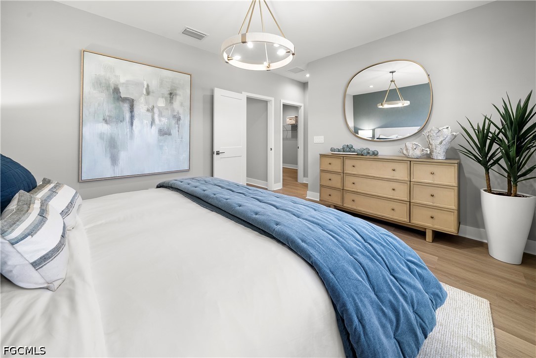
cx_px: 268
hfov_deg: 112.6
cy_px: 179
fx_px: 179
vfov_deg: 90.0
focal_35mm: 12
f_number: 8
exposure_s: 1/20
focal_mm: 12
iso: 200
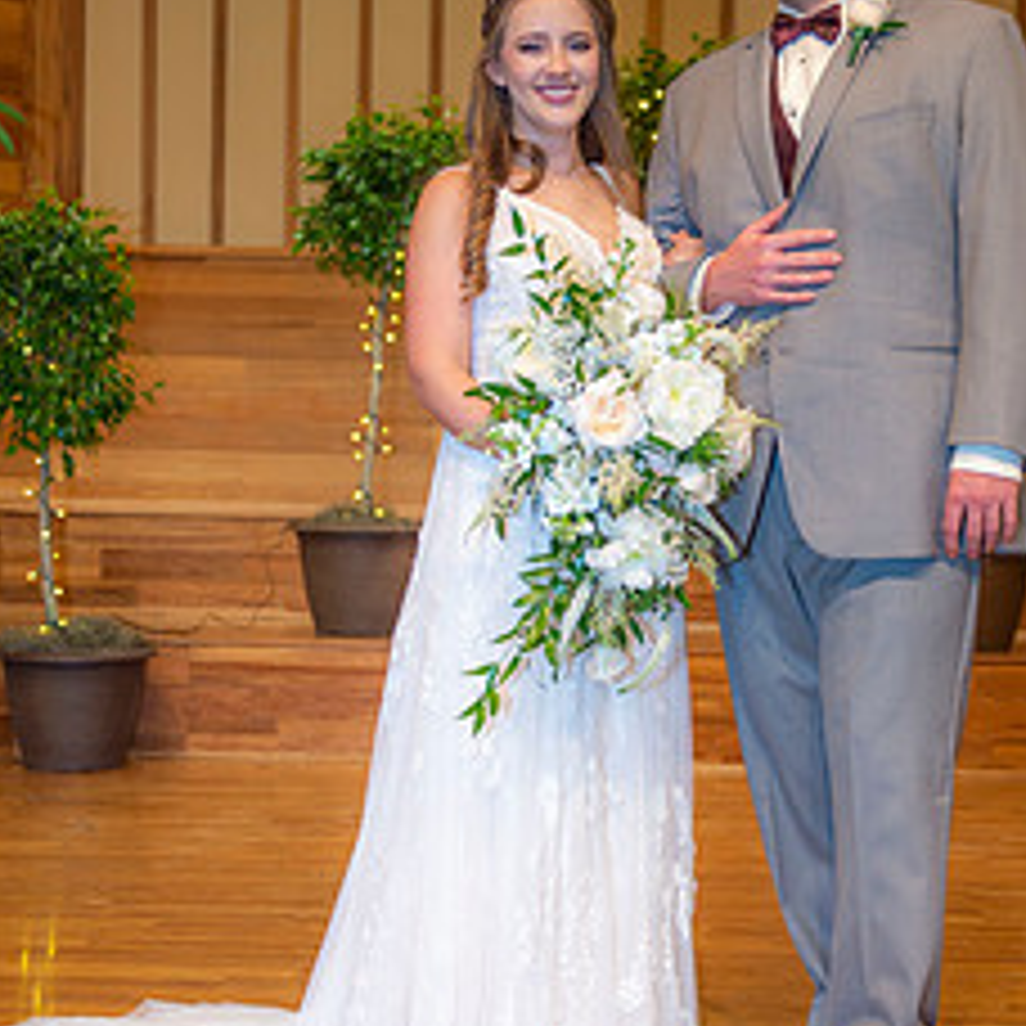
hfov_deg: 25.6
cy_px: 522
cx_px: 664
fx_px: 2247
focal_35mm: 67
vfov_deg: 25.7
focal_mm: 40
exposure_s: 1/200
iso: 800
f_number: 2.8
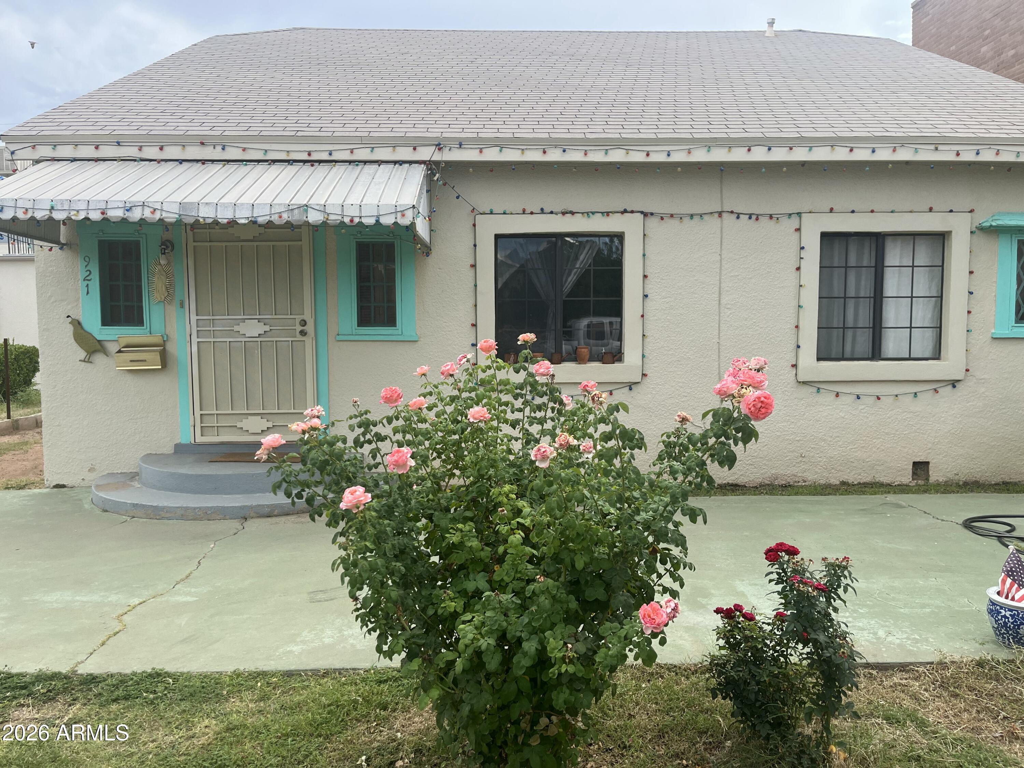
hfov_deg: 67.3
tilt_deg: -4.5
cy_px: 384
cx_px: 512
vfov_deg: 53.1
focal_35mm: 26
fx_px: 769
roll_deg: +0.4
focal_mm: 5.1
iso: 50
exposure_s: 1/1252
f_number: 1.6
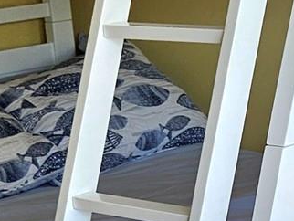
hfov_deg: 13.2
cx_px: 346
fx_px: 1241
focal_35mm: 146
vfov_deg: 10.0
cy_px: 260
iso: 25
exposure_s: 1/323
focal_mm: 5.4
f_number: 1.8
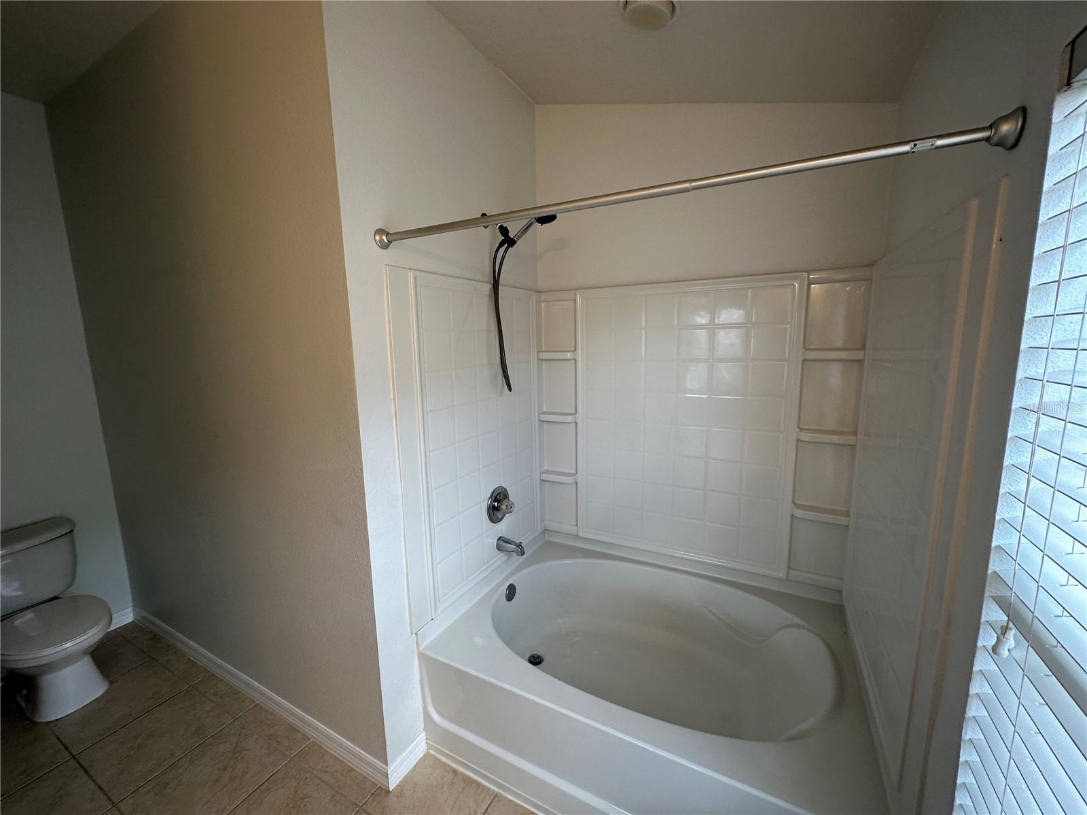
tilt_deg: -8.9
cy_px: 408
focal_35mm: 14
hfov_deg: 102.1
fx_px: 440
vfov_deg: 85.7
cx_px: 544
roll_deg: +1.2
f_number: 2.2
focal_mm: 2.22
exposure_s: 1/120
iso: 64
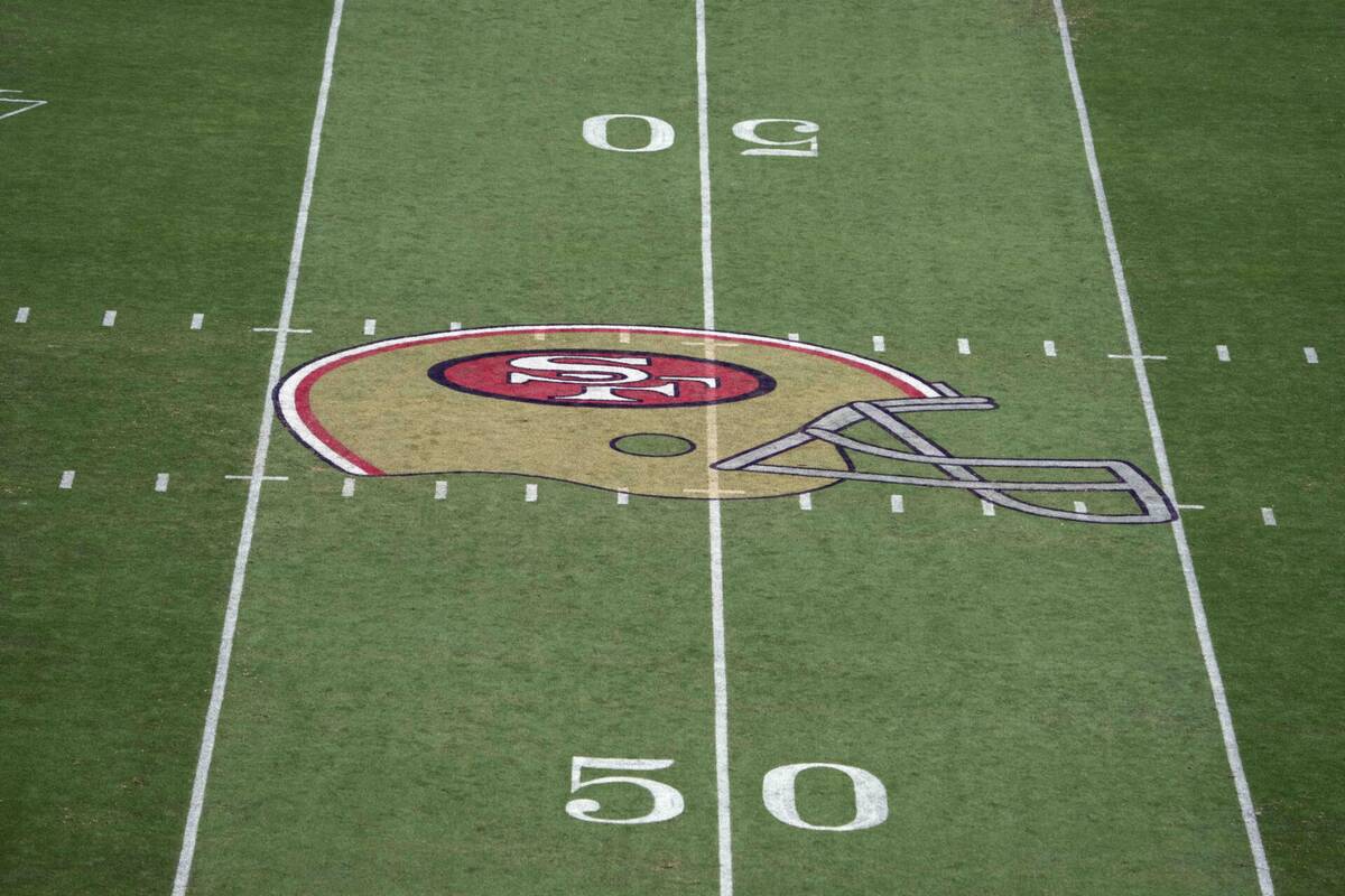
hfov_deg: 10.3
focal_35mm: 200
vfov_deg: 6.9
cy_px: 448
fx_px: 7472
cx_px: 672
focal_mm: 200
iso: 1000
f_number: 5.6
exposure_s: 1/4000
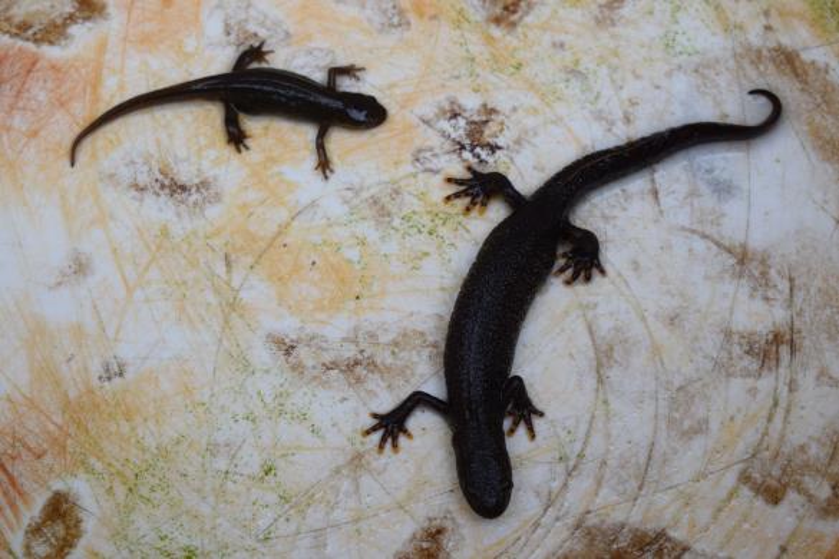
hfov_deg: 27.0
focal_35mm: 75
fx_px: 1748
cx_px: 420
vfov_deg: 18.2
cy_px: 280
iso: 400
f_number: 7.1
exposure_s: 1/200
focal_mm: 50
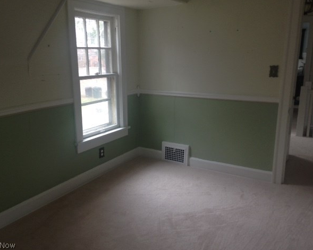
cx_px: 151
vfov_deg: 42.2
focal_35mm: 35
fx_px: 324
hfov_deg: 51.5
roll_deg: -1.2
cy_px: 124
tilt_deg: -14.2
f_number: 2.4
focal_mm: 4.12
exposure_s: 1/60
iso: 64
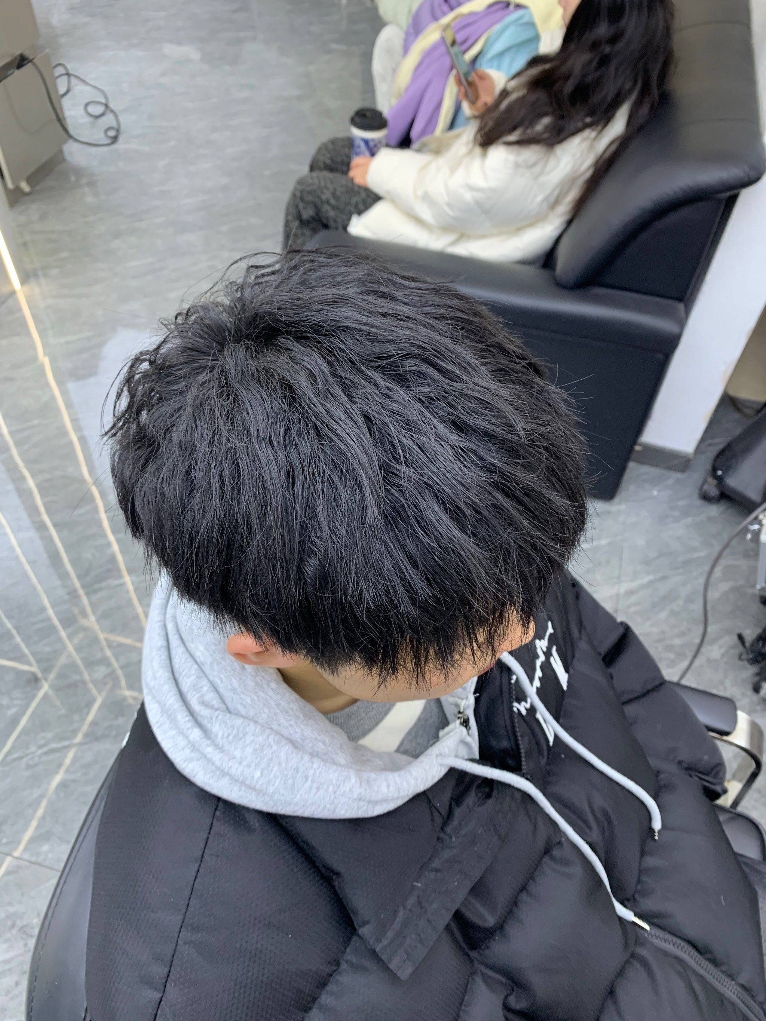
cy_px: 510
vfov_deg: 67.3
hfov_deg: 53.1
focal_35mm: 26
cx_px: 383
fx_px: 767
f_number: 1.8
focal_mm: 4.25
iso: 100
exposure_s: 1/118
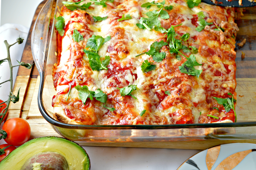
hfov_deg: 24.6
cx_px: 128
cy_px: 85
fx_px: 586
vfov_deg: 16.5
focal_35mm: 82
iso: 100
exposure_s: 1/25
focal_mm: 55
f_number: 5.6
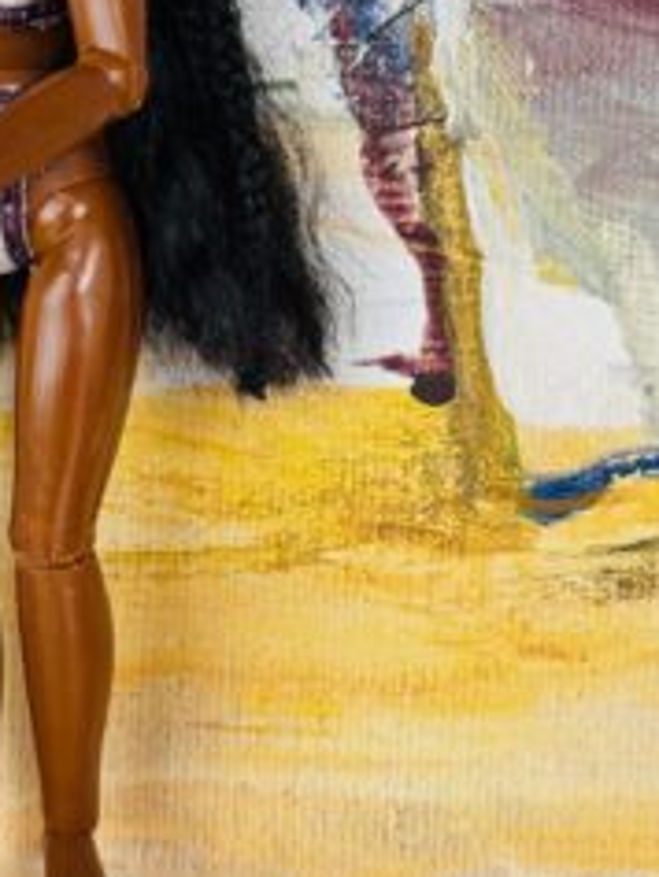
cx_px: 126
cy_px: 189
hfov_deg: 18.1
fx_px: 2054
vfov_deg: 23.8
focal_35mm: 81
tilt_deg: -14.3
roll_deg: +1.0
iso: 64
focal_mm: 6.86
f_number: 1.78
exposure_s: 1/179
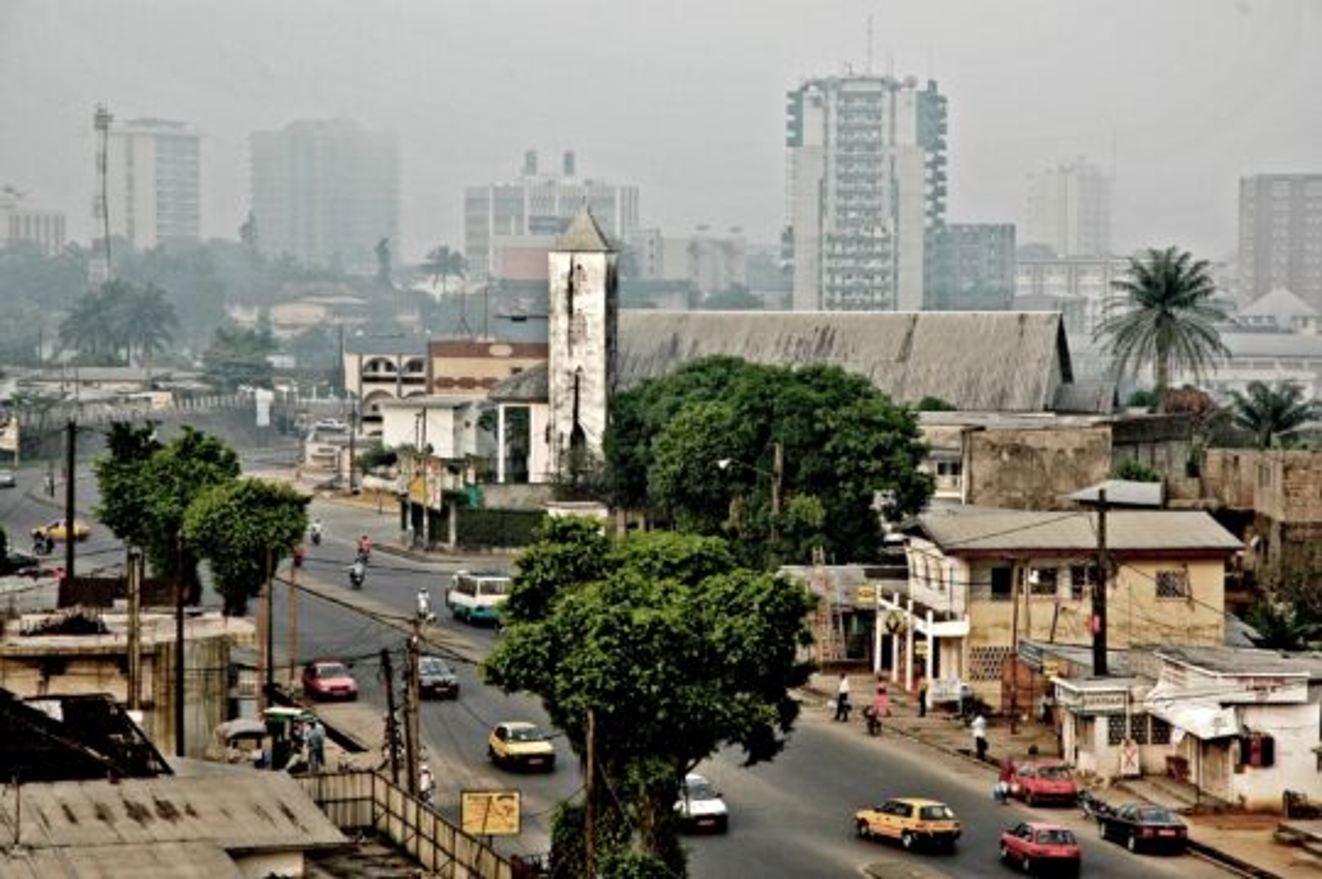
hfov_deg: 19.5
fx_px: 3852
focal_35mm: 105
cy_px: 440
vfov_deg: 13.0
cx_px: 661
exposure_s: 1/250
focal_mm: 70
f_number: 8
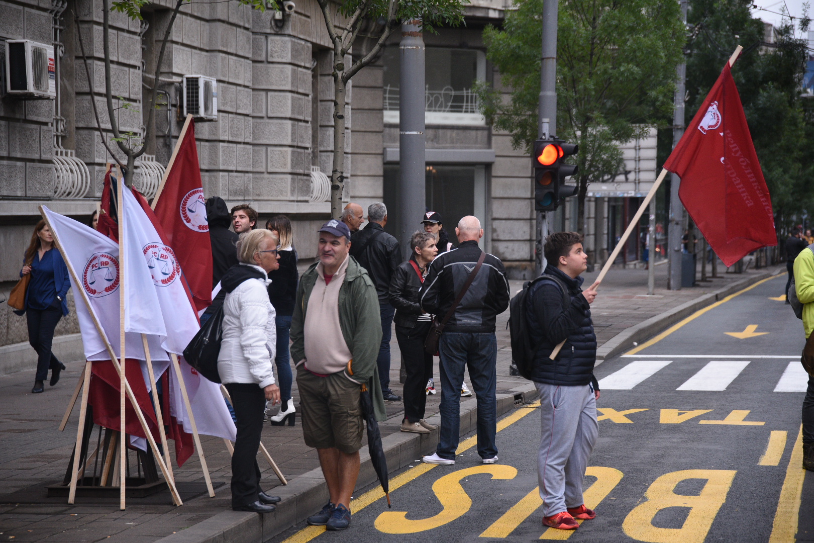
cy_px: 272
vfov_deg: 13.0
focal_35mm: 105
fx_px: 2374
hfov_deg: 19.5
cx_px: 407
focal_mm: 105
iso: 1250
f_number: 4
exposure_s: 1/400
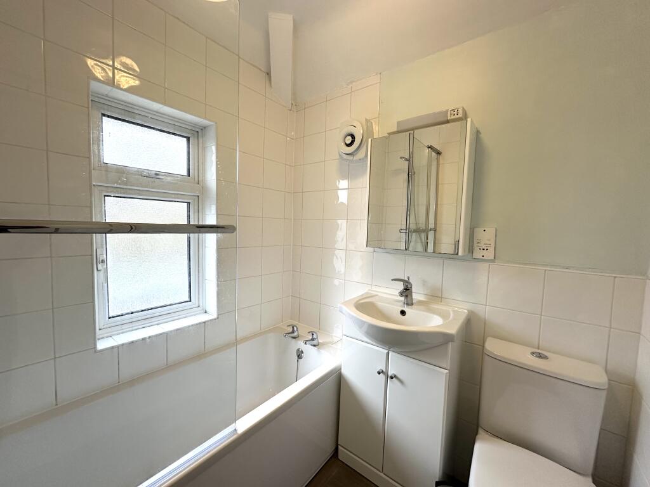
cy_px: 244
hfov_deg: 102.1
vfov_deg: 85.7
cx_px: 325
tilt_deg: -3.6
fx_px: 263
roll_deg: -1.9
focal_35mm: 14
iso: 125
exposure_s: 1/100
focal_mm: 2.22
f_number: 2.2
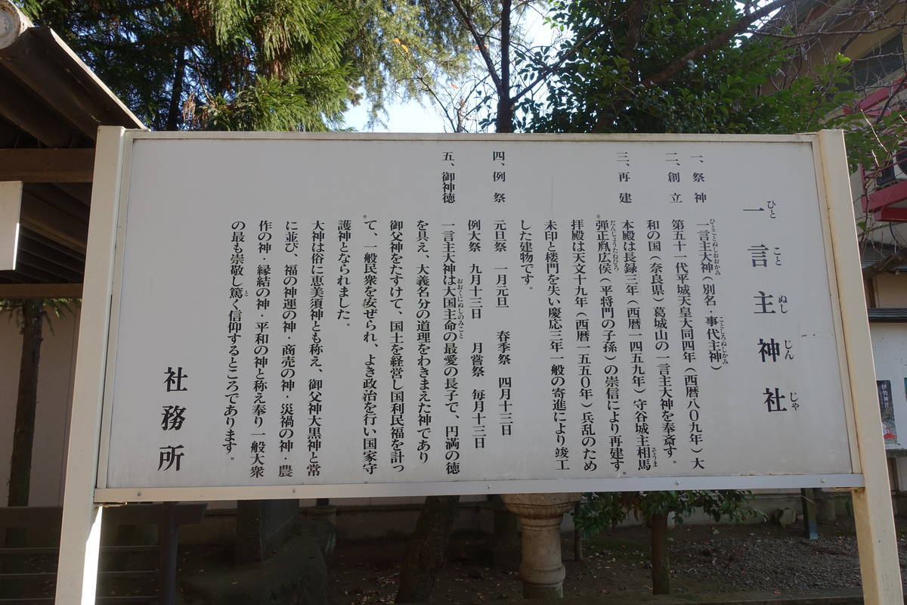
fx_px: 605
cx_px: 454
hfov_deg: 73.7
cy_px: 302
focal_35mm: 24
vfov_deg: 53.1
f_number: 5.6
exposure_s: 1/125
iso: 125
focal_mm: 8.8
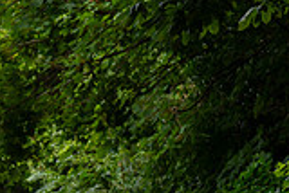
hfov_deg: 8.1
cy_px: 302
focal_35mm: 253
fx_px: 2033
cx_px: 275
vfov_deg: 5.4
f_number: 3.5
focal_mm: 70
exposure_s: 1/800
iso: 400
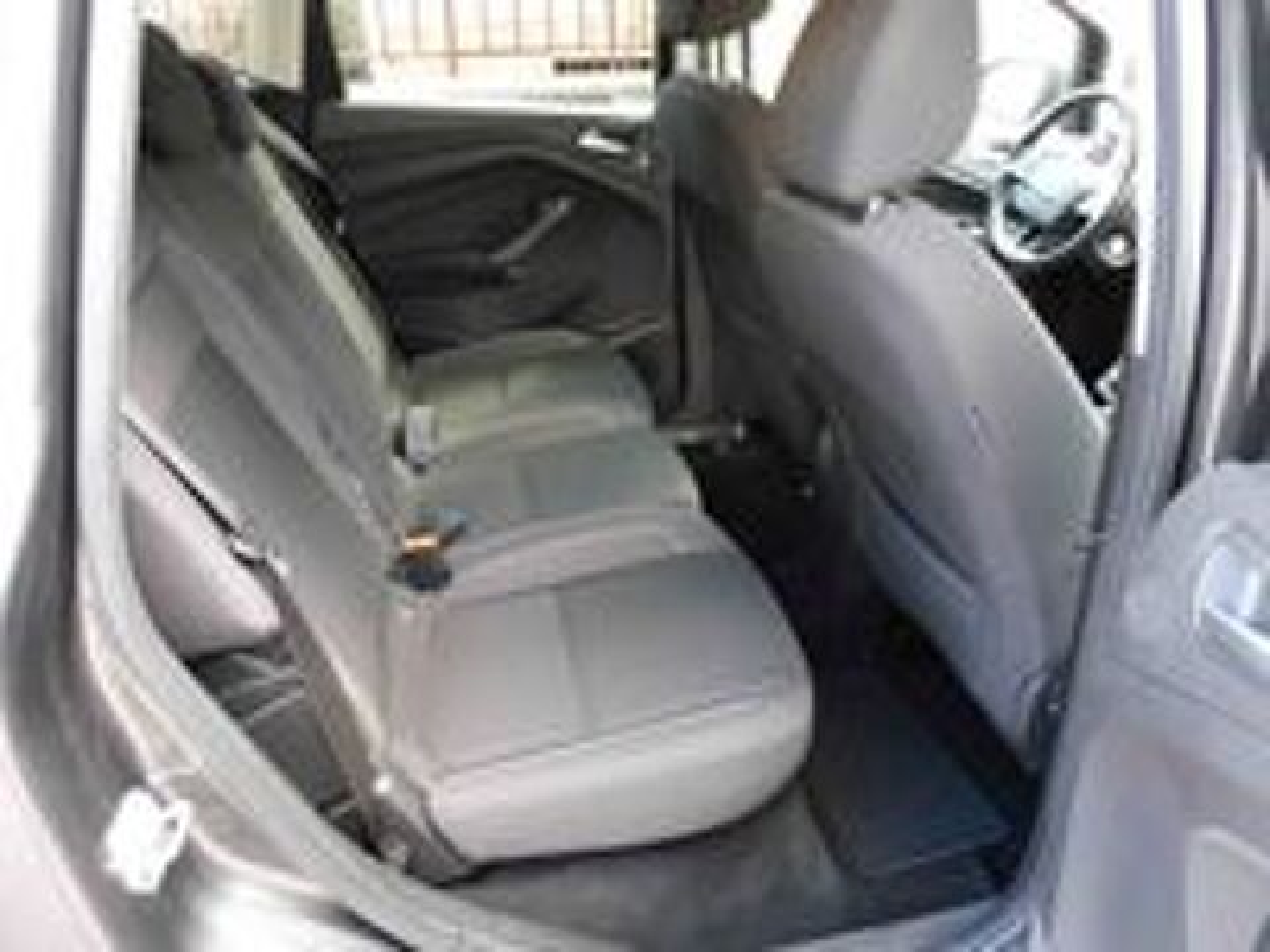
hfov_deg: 71.6
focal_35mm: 24
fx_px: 881
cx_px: 635
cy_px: 476
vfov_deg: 56.8
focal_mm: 4.3
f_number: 3.3
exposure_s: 1/40
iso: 400
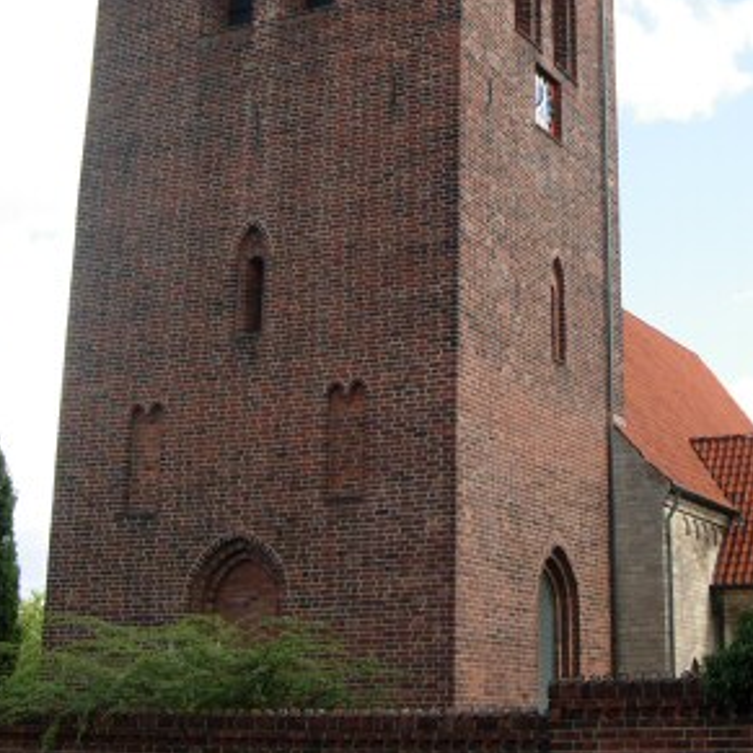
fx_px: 1526
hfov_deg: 27.5
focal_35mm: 62
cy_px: 216
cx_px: 521
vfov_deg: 27.4
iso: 50
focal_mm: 7.5
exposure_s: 1/166
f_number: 4.8
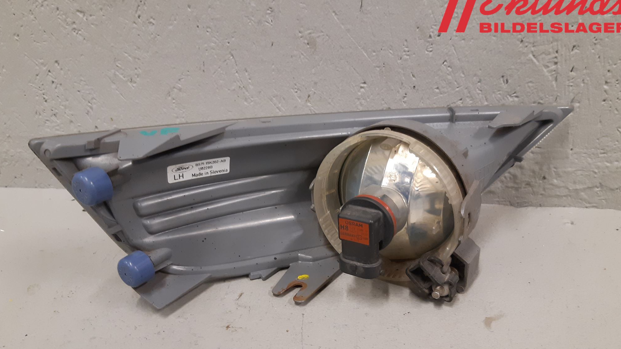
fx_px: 478
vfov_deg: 39.9
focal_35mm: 29
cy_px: 218
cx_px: 310
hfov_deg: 66.1
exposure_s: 1/50
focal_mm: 3.93
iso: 160
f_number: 1.7
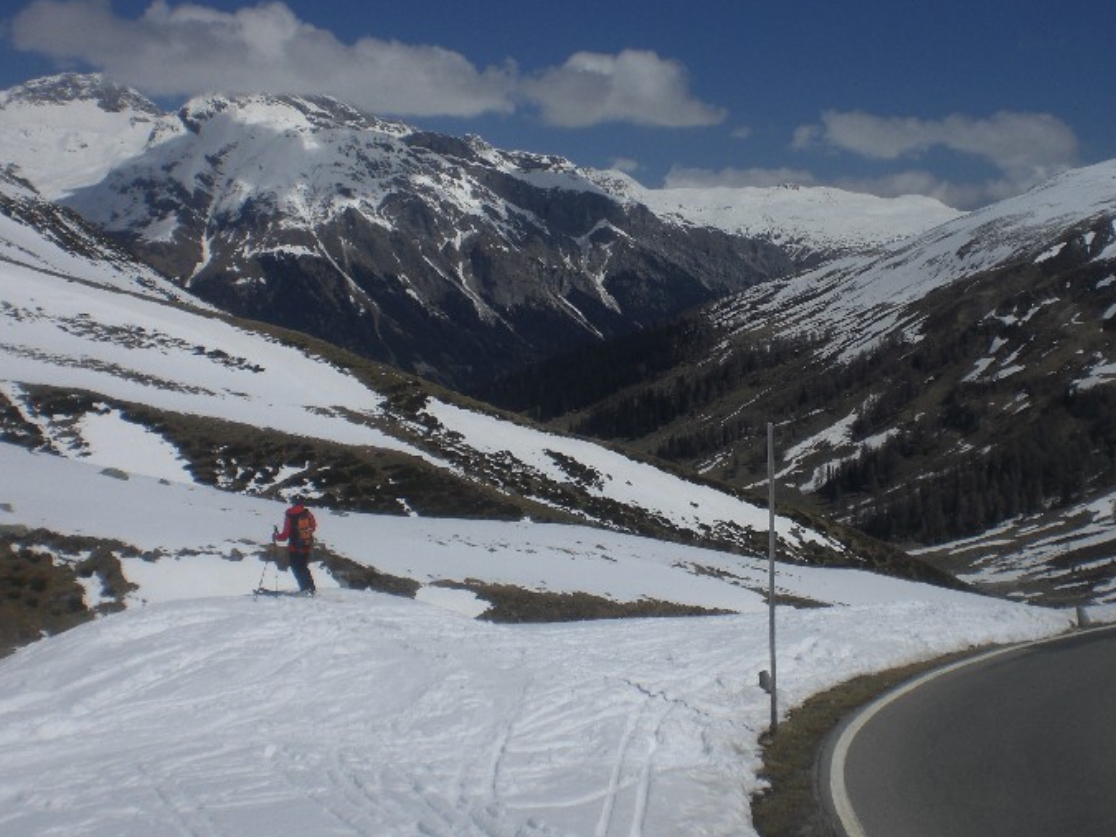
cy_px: 409
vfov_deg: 32.2
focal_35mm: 45
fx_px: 1451
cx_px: 631
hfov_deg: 42.0
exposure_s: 1/2000
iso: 50
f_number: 4.4
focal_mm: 6.3
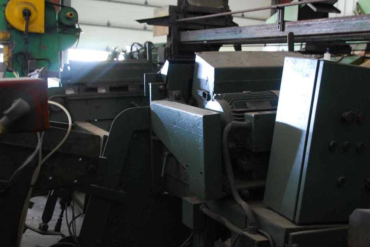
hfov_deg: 40.5
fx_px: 501
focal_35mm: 49
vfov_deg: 27.8
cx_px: 208
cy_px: 125
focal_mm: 25
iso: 800
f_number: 4
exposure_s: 2.5
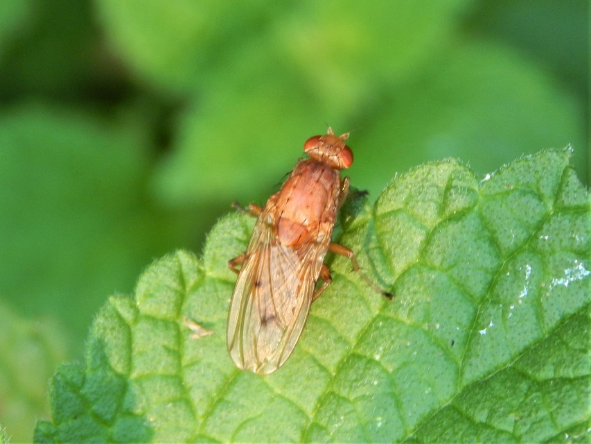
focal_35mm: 250
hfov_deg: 7.9
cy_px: 222
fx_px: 4269
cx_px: 296
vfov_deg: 5.9
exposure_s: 1/30
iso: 160
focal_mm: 44.9
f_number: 5.6
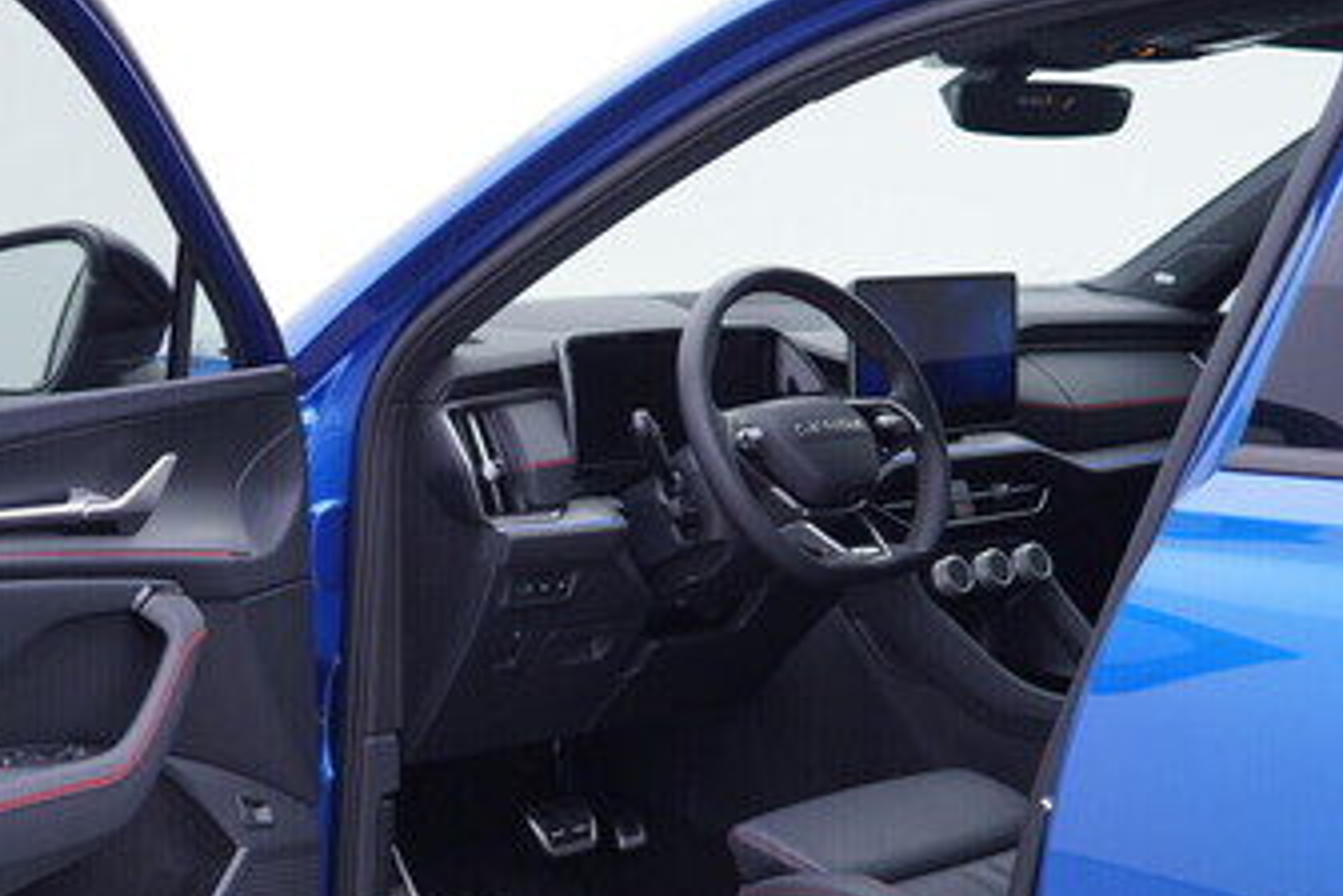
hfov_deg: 33.0
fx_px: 2201
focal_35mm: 59
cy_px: 694
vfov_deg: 22.7
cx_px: 268
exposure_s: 1/40
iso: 125
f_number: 2.8
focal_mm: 24
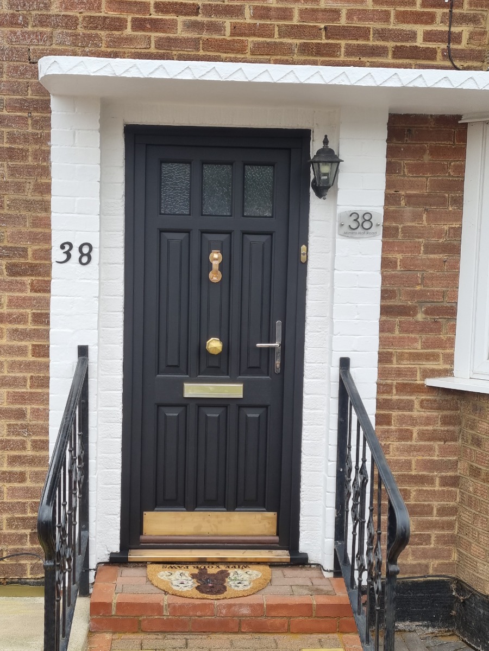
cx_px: 244
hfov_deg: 53.1
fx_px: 490
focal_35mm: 26
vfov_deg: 67.3
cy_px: 326
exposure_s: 1/466
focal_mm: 5.4
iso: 50
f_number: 1.8
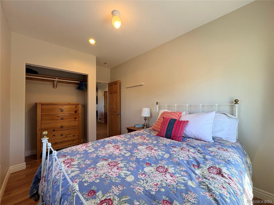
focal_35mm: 14
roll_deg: +0.1
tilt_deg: +1.0
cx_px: 137
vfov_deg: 85.7
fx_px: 111
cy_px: 102
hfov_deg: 102.1
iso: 125
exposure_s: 1/120
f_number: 2.2
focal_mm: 2.22
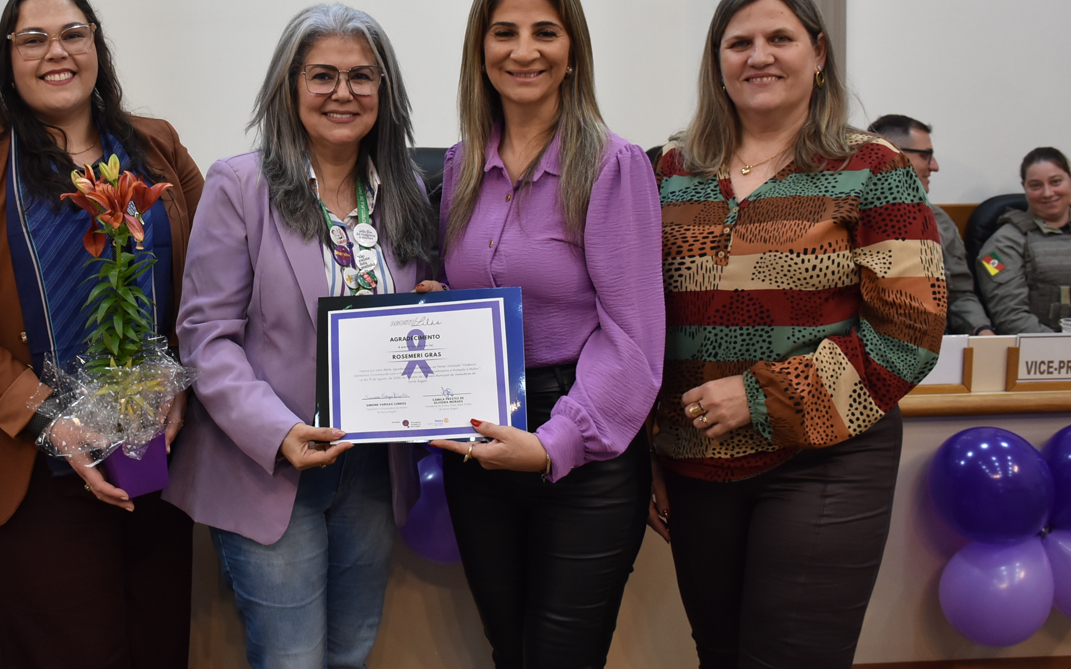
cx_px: 329
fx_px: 1197
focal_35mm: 41
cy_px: 244
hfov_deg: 47.2
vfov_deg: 31.1
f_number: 4.5
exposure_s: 1/80
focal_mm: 18
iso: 800
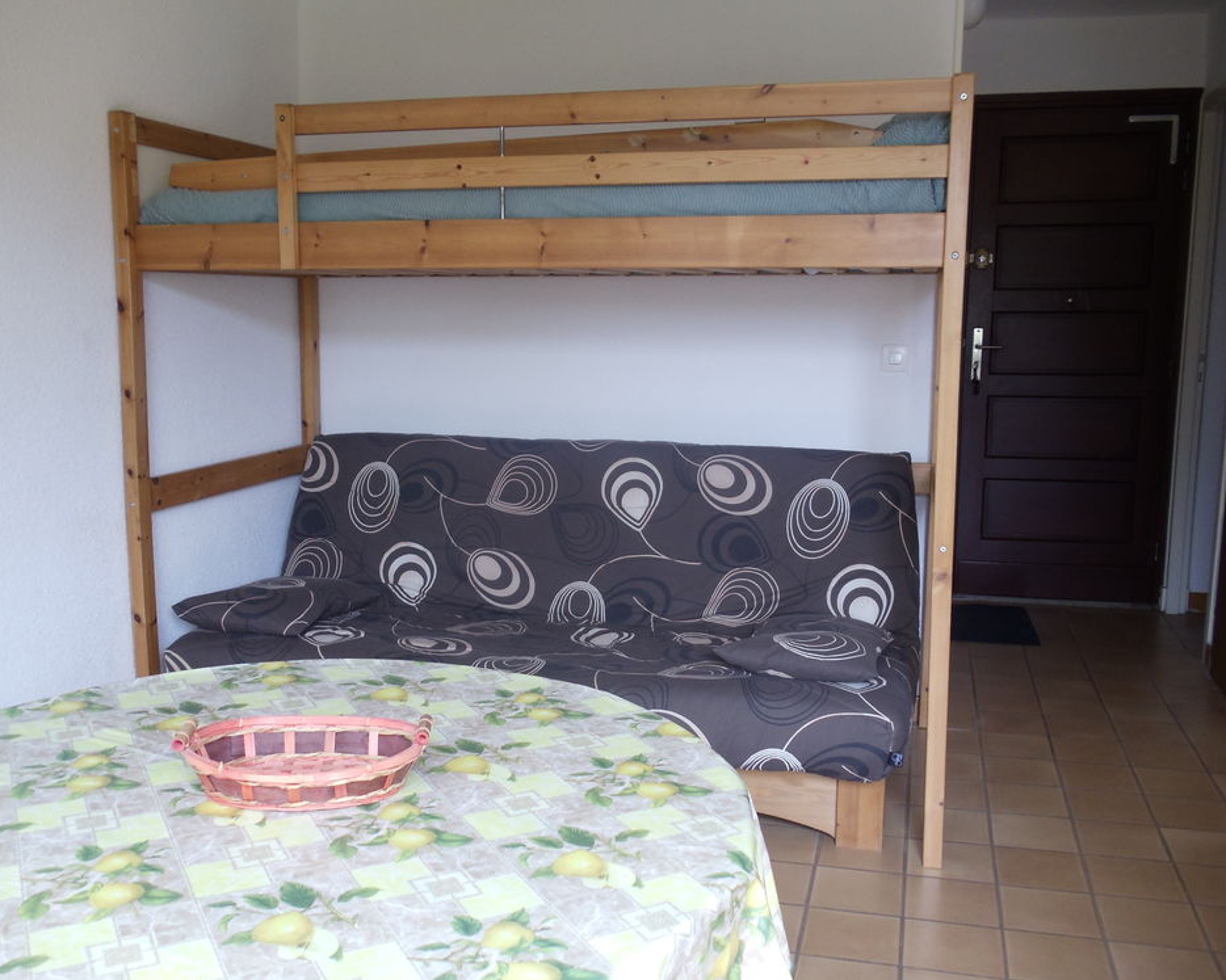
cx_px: 574
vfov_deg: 32.7
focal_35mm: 46
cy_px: 491
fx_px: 1669
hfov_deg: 40.3
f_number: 3.5
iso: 100
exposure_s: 1/30
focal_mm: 6
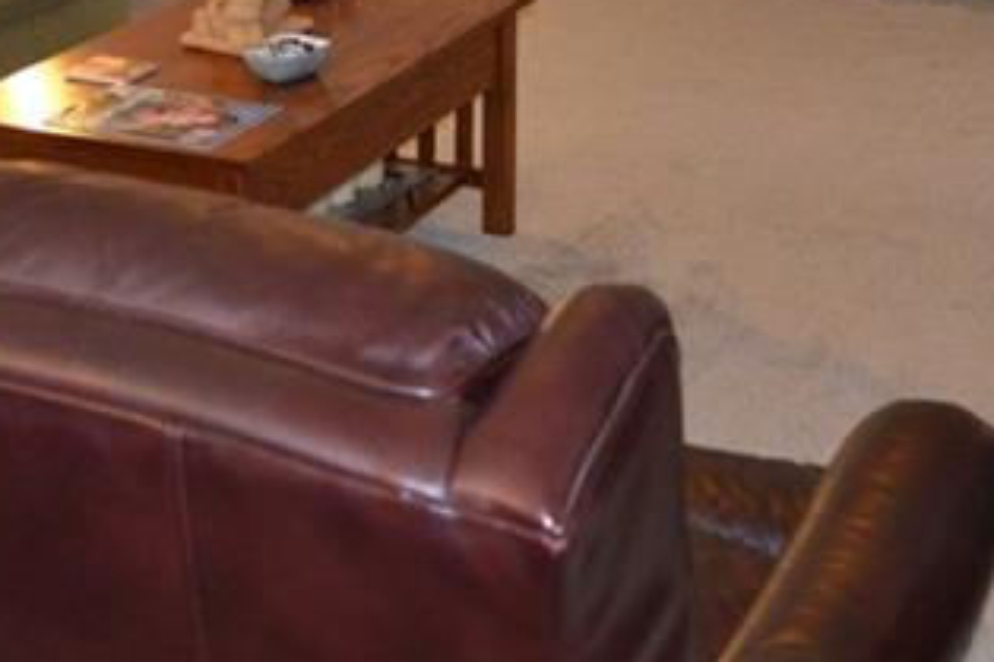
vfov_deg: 14.8
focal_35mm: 88
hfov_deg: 23.1
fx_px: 2428
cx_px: 465
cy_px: -206
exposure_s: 1/60
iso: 1250
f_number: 3.5
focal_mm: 18
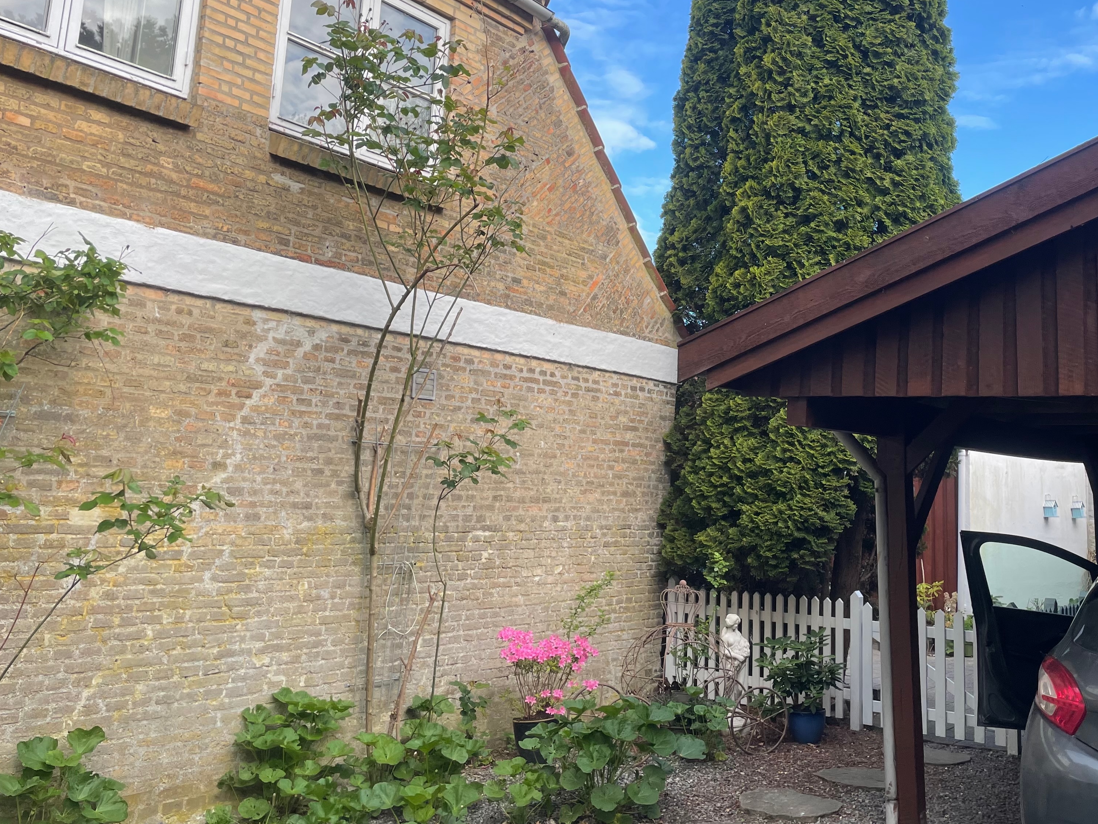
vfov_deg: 40.4
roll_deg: -1.2
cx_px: 724
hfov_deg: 51.7
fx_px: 1110
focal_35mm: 35
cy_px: 316
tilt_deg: +11.1
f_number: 1.6
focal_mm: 4.2
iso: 32
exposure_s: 1/626
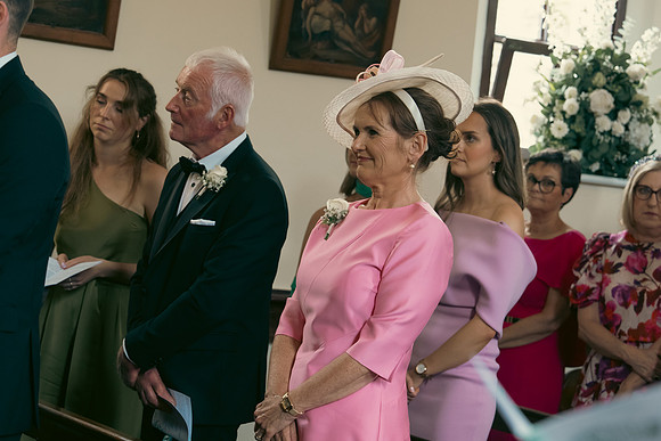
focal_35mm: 105
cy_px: 220
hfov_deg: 19.5
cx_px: 330
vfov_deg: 13.0
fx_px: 1928
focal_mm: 70
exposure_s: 1/200
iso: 1600
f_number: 3.5
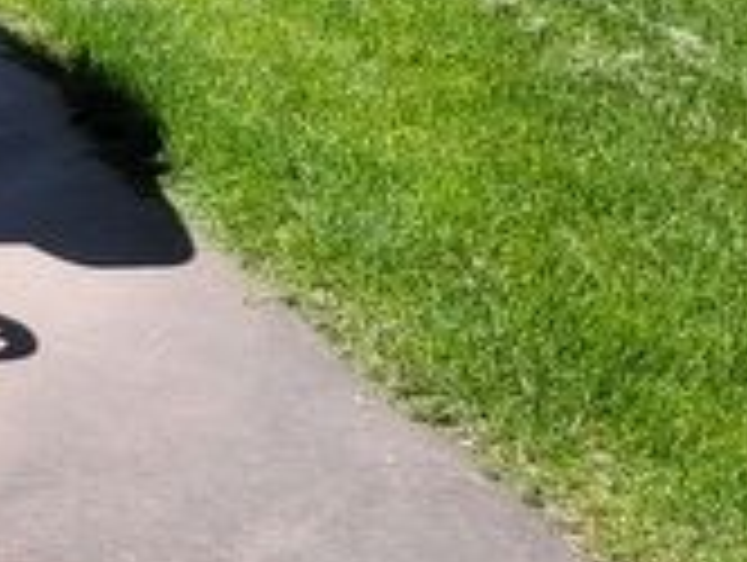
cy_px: 18
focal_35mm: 125
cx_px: -981
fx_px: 2701
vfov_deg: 11.8
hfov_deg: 12.6
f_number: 1.8
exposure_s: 1/1550
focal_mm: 5.4
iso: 40
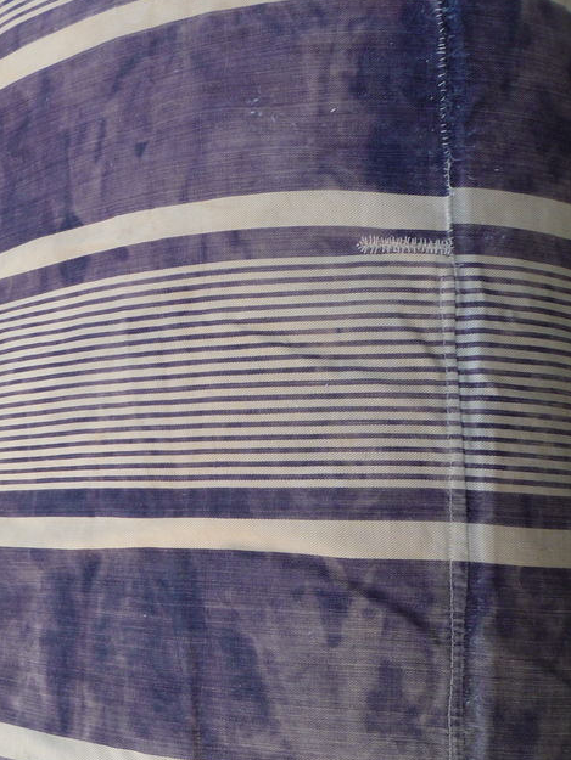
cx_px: -17
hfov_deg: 28.2
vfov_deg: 39.6
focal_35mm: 48
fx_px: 1055
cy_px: 402
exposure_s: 1/80
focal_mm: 5.2
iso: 100
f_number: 3.3
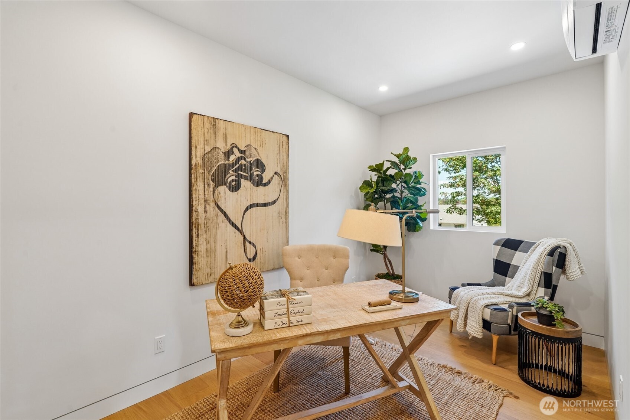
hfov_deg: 96.7
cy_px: 210
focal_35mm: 16
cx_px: 315
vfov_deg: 73.7
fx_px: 280
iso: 400
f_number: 8
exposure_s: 1/30
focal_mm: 16
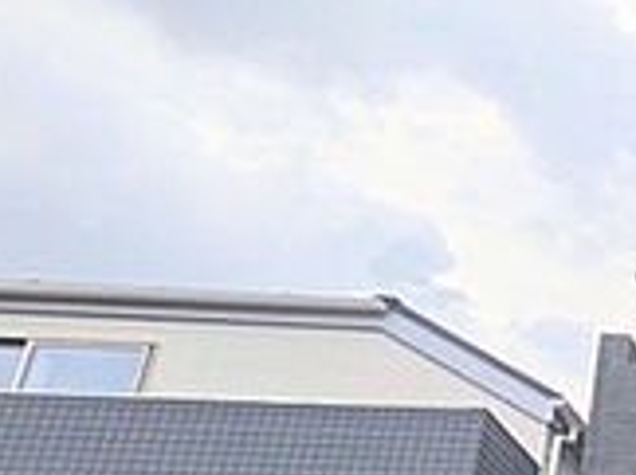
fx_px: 954
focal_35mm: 52
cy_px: 632
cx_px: 1091
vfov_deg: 24.2
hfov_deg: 23.3
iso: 50
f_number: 2.2
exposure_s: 1/802
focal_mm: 1.83
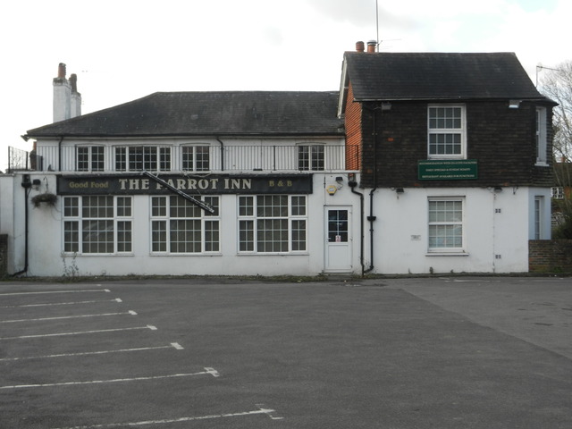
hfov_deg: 36.2
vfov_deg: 27.5
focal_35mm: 53
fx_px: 876
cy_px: 214
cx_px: 286
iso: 160
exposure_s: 1/250
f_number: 4.4
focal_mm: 9.4
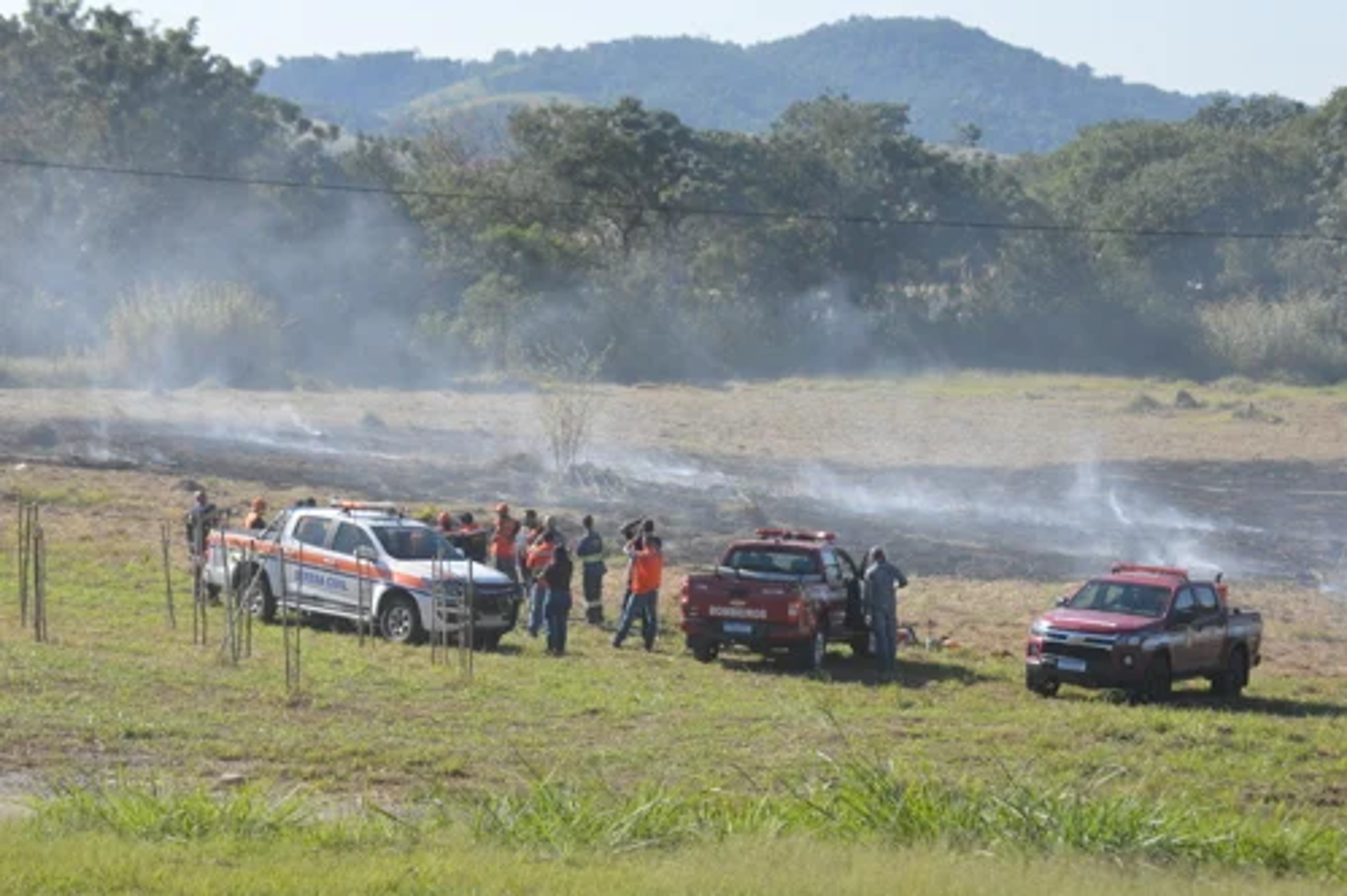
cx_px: 674
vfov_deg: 12.2
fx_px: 4206
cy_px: 448
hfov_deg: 18.2
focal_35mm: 112
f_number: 9
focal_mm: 75
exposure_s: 1/3200
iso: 3200
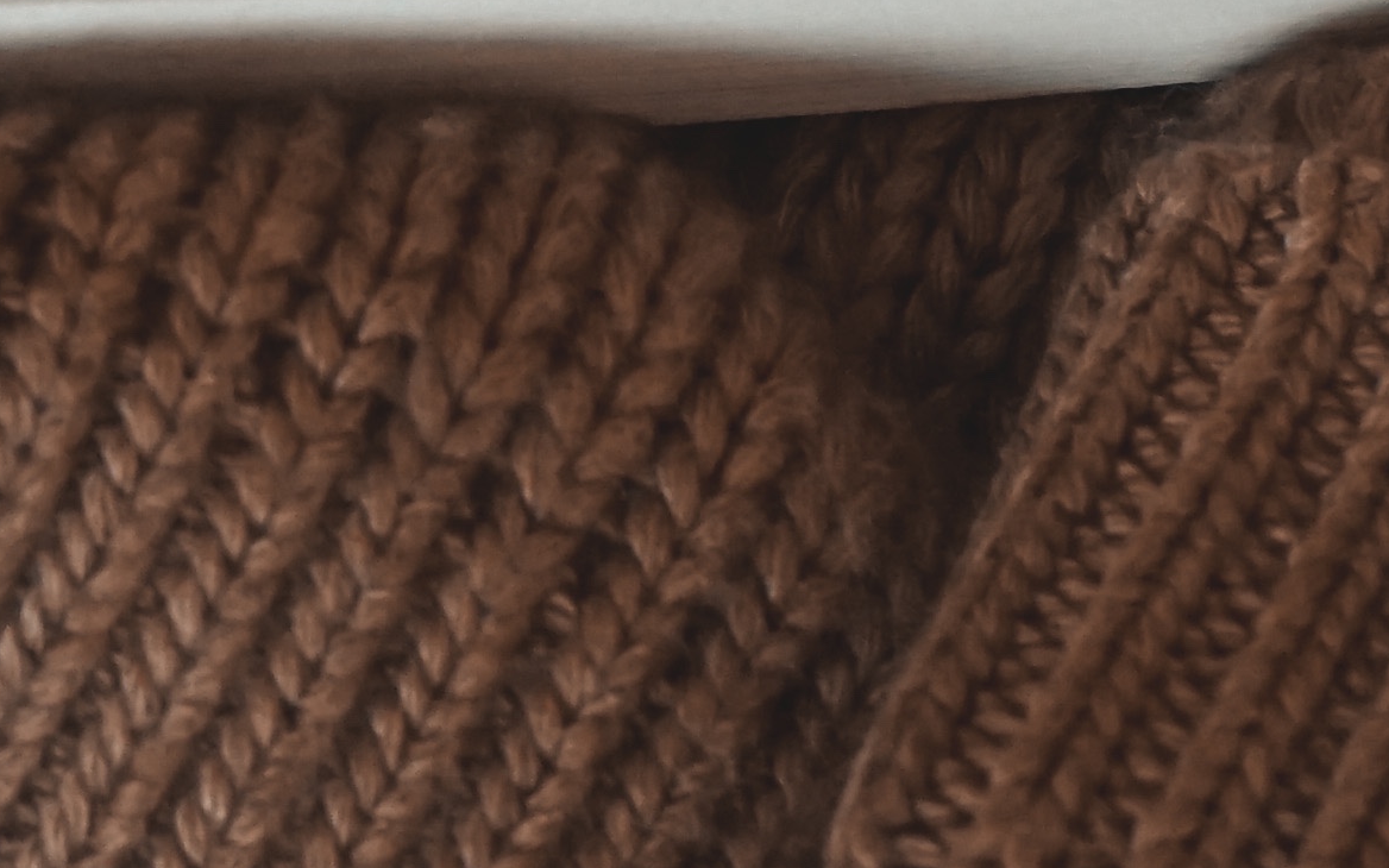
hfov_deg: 10.5
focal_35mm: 199
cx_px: 453
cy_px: -985
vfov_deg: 6.4
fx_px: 7533
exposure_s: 1/160
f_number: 4
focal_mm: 38
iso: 2000
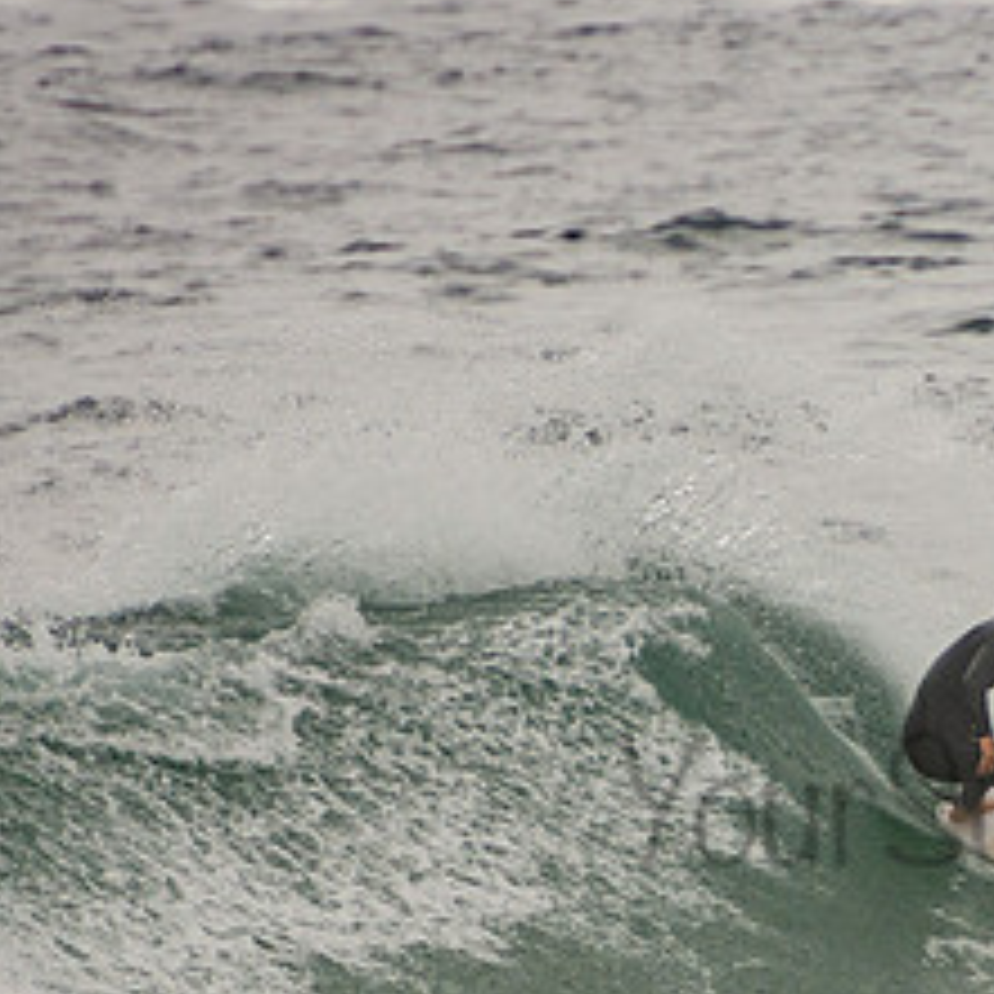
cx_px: 1084
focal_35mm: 1336
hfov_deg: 1.3
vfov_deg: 1.3
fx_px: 43403
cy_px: 762
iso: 250
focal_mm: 400
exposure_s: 1/1250
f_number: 5.6
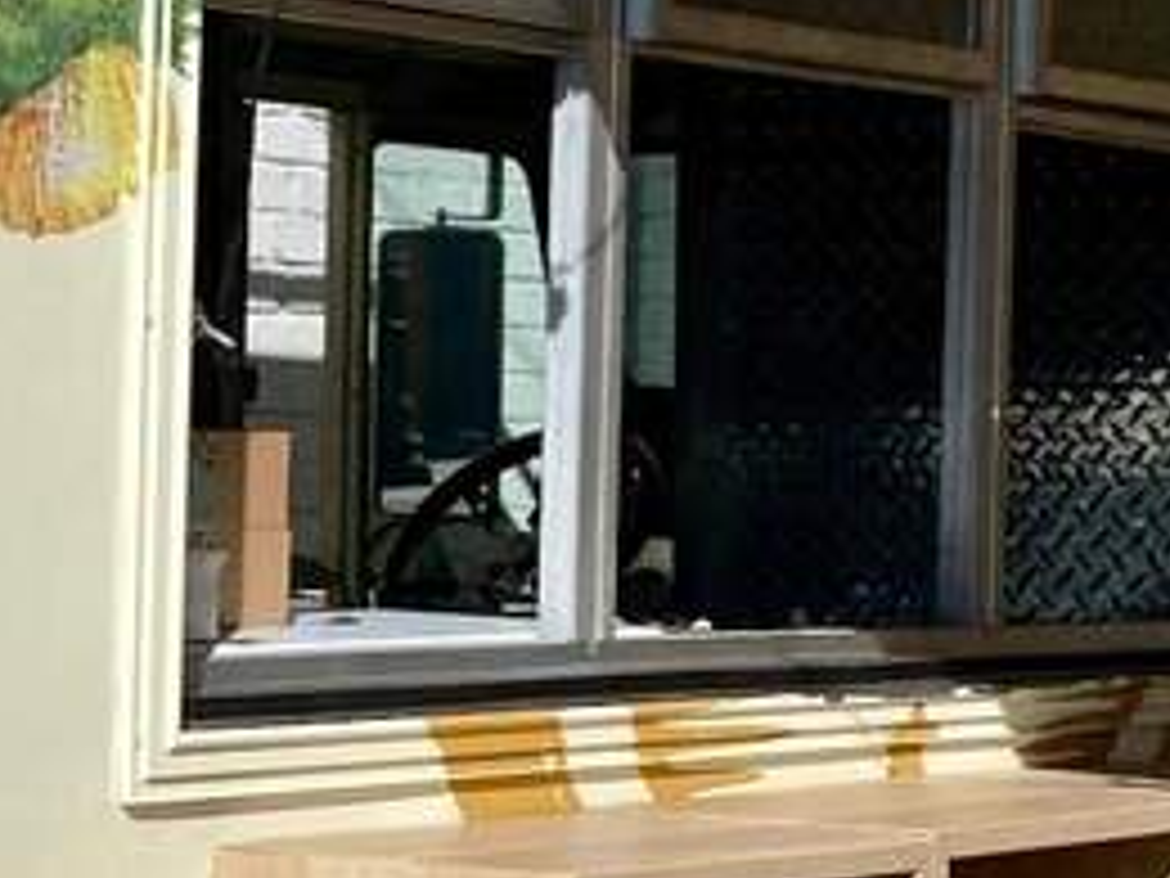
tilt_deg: -1.0
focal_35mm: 120
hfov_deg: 16.2
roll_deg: -2.2
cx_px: 99
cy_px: 360
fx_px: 4056
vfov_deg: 12.3
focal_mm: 4.25
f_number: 1.8
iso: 32
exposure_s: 1/8197
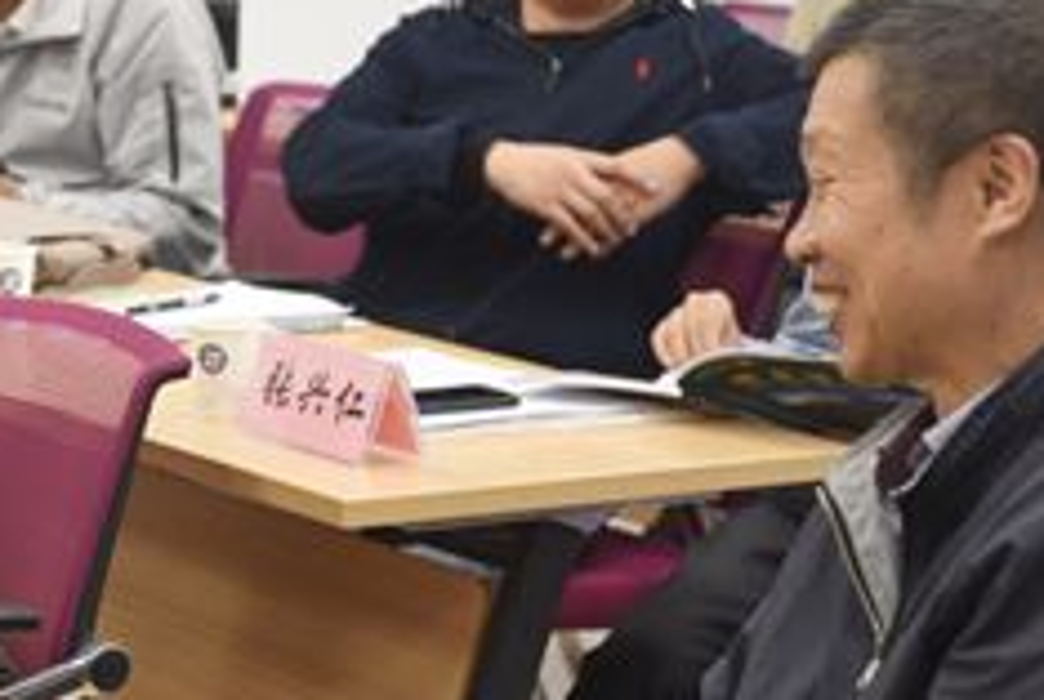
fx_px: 4649
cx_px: 36
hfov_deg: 12.7
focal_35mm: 160
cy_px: 232
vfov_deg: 8.6
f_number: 4.5
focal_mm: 75
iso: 1000
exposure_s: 1/125
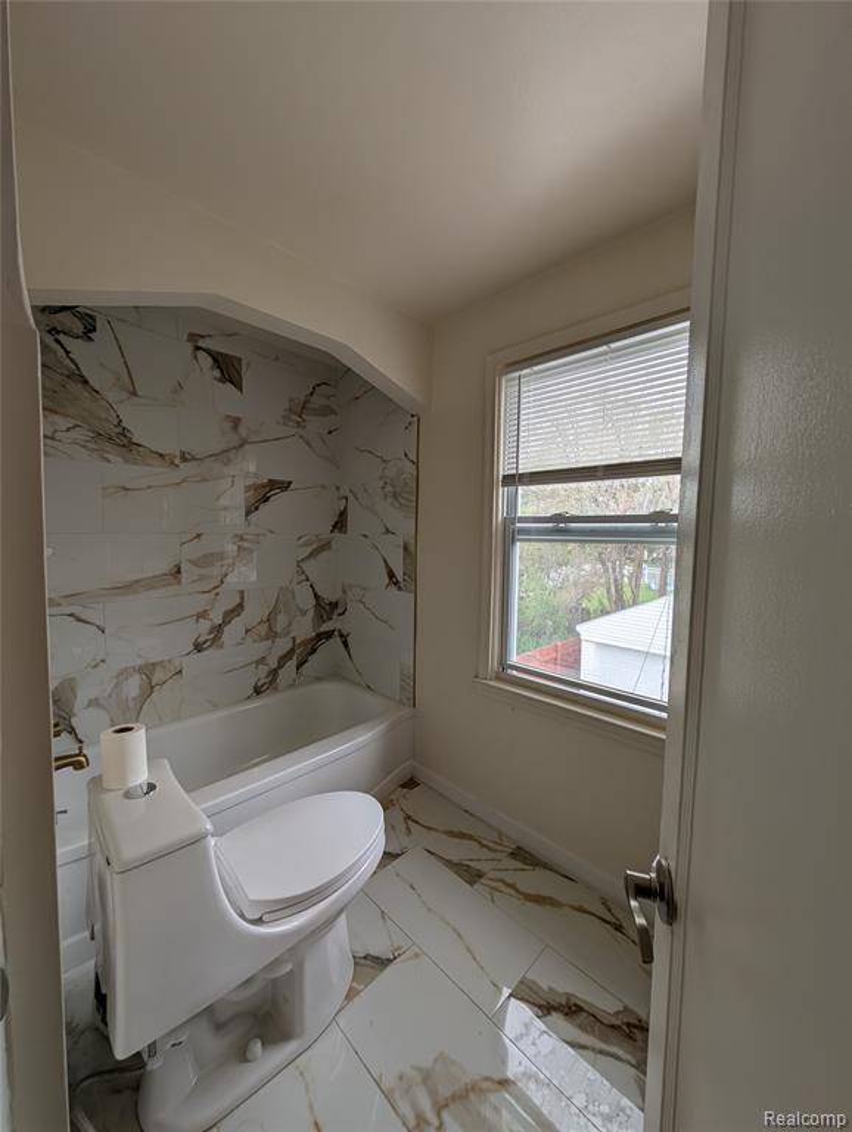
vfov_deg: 110.5
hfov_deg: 94.6
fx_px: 393
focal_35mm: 12
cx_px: 426
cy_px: 566
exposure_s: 1/220
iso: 39
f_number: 1.95
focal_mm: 2.23
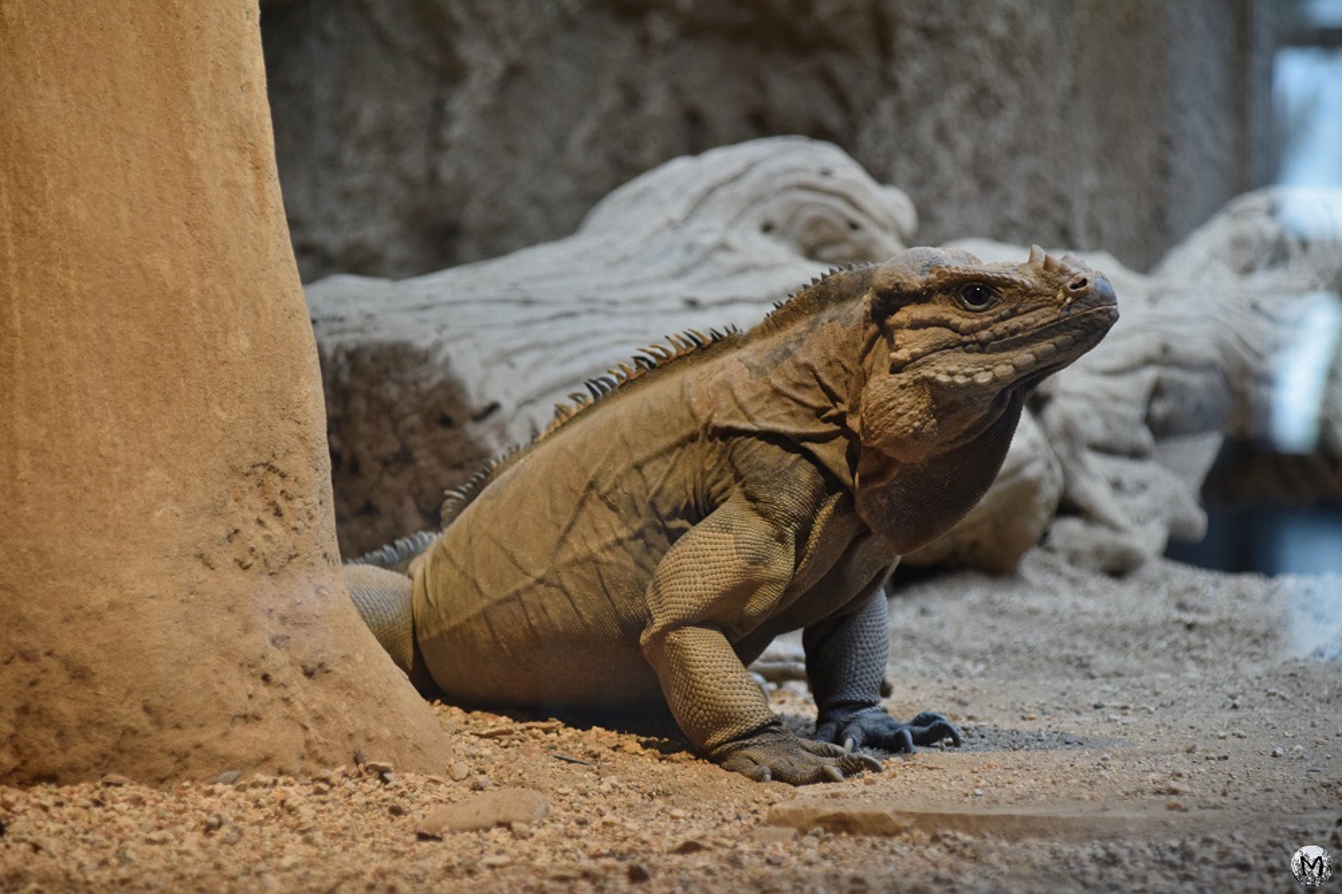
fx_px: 6484
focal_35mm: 174
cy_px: 447
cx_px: 671
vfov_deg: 7.9
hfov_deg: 11.8
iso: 1000
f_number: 5.6
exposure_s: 1/60
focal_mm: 116
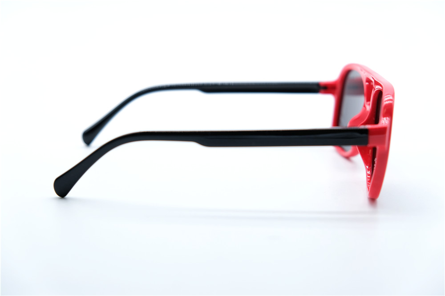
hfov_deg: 30.1
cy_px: 148
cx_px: 222
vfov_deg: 20.3
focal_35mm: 67
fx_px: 828
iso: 640
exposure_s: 1/1000
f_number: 4
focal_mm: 44.4
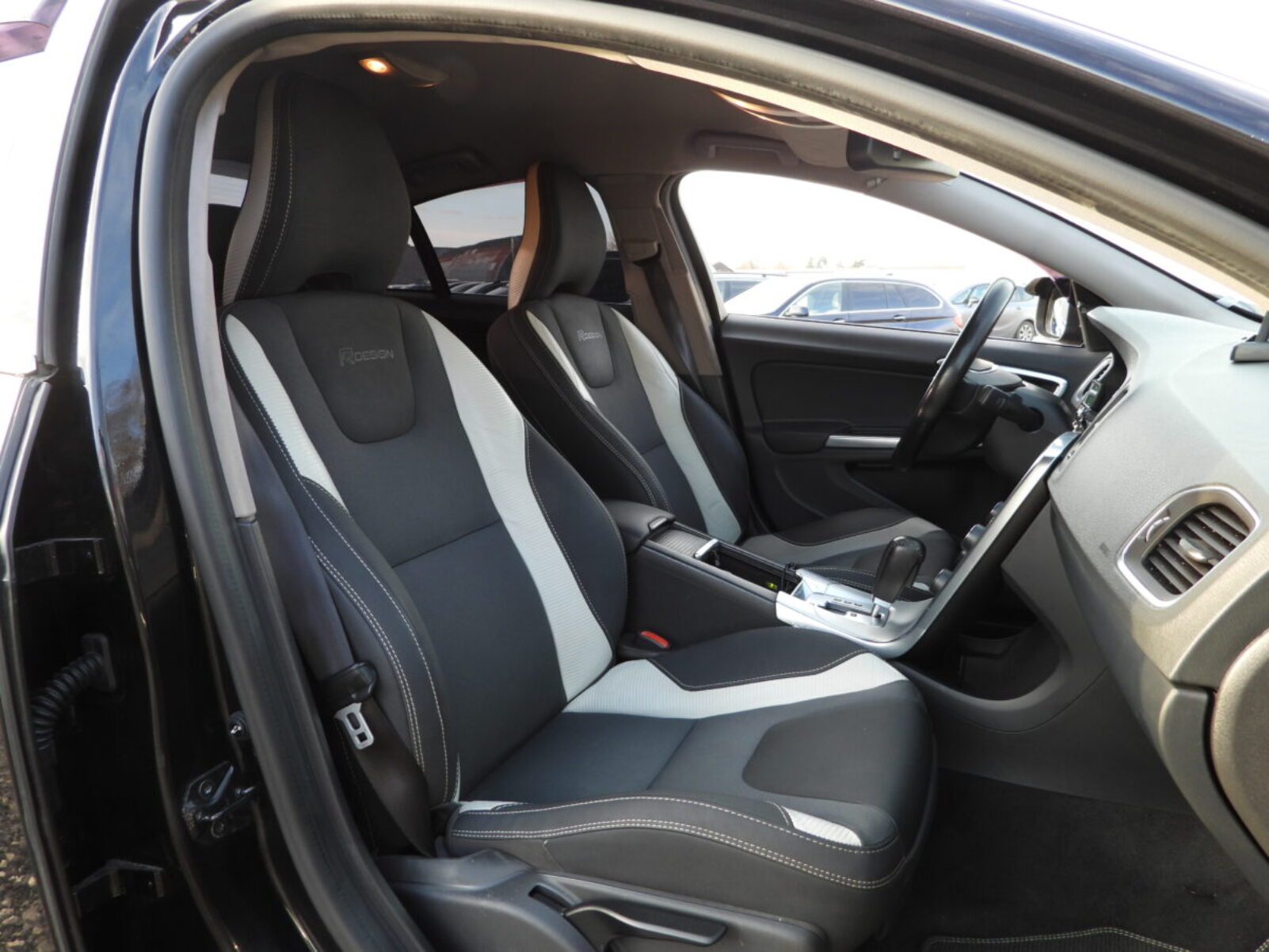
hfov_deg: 71.6
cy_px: 476
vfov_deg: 56.8
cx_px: 634
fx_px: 880
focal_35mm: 24
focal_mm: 4.3
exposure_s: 1/50
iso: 100
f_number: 2.8
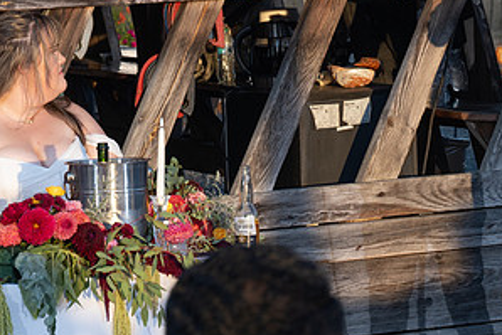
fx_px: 3502
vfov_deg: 5.5
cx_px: 532
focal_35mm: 251
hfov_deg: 8.1
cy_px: 57
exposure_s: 1/125
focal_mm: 107
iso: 320
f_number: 10
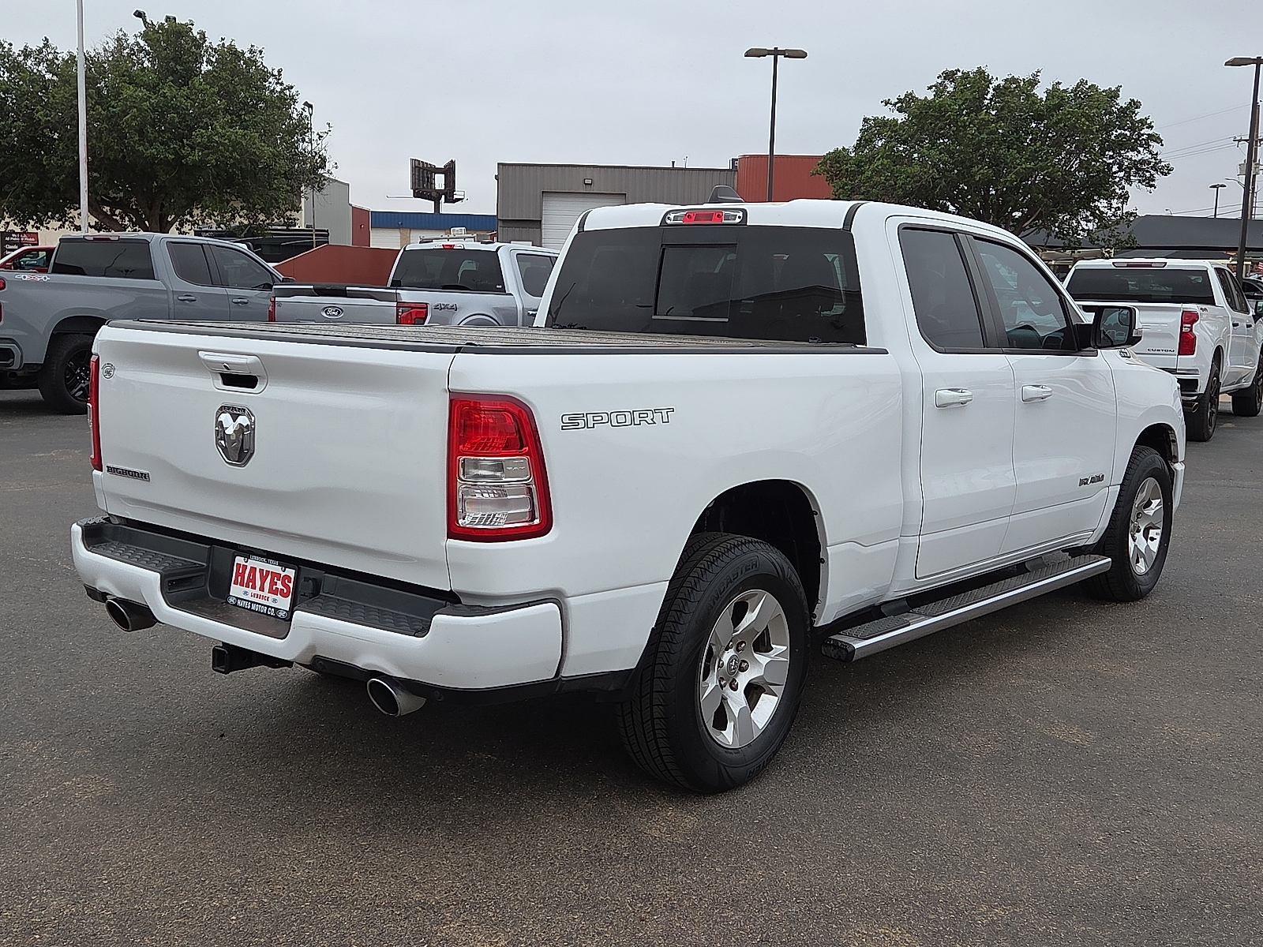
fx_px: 1350
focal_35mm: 37
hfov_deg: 50.1
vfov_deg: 38.7
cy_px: 474
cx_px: 632
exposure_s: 1/1667
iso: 76
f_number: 1.8
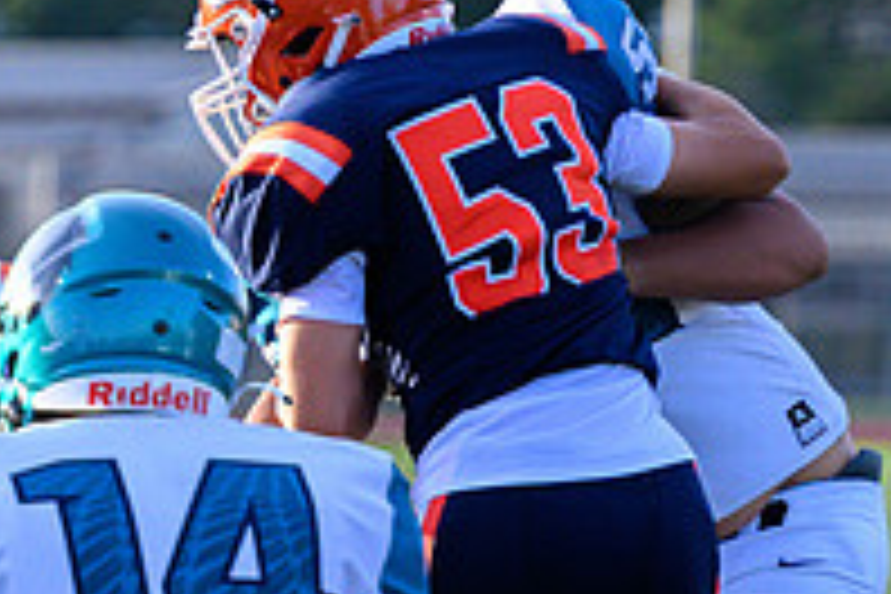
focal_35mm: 574
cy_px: 942
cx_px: -121
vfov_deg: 2.4
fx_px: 14205
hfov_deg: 3.6
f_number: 4
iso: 1600
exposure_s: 1/2000
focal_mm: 165
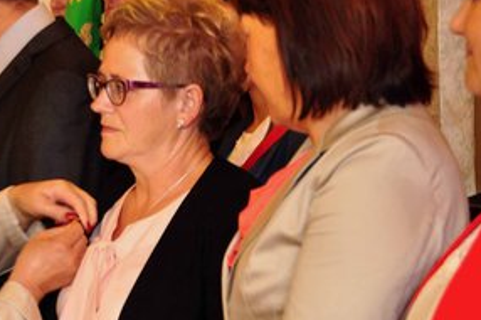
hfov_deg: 13.7
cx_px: 172
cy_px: 239
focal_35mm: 150
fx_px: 2002
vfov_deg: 9.1
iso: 500
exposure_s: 1/30
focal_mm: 44
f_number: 4.5
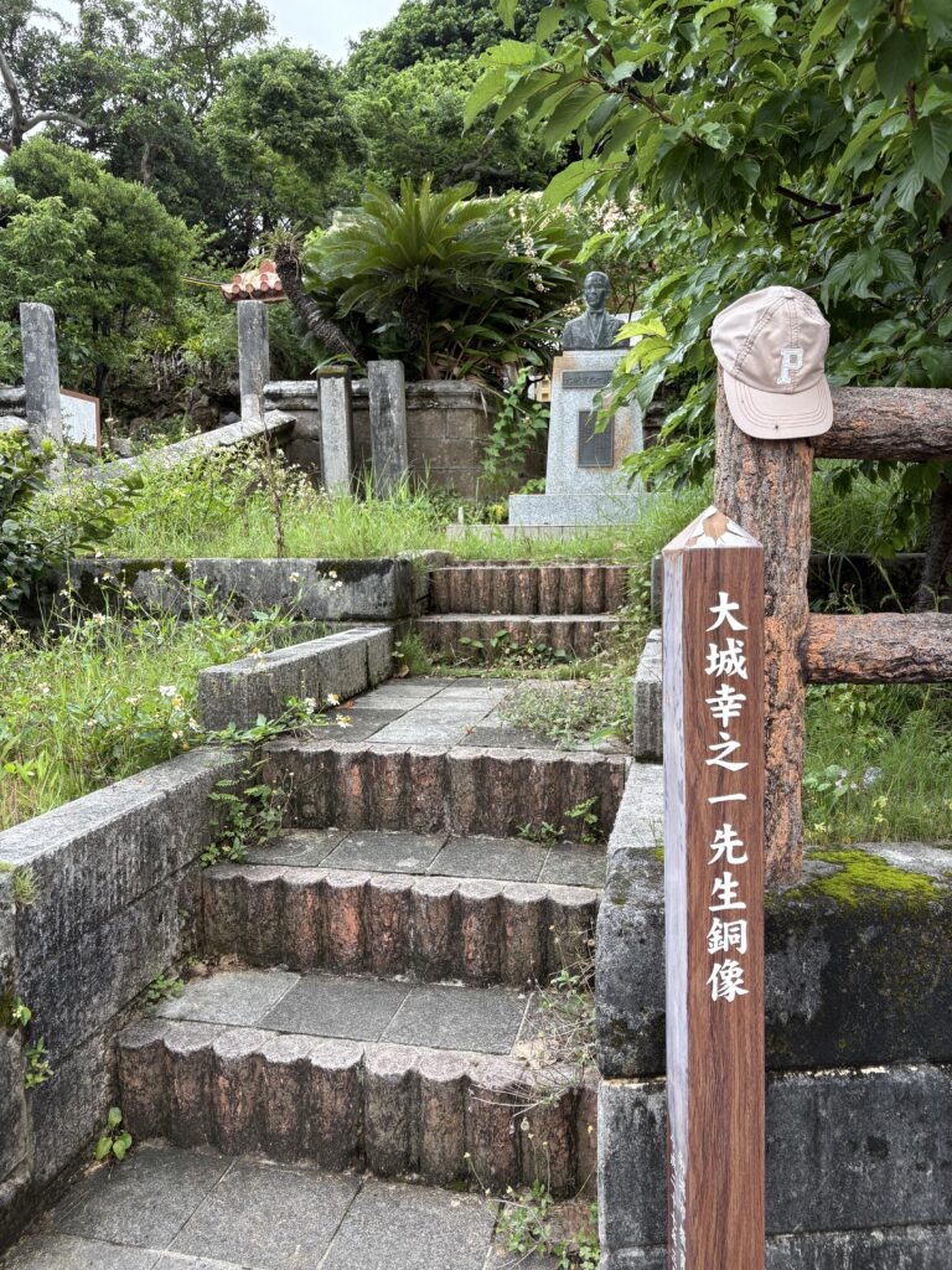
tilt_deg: -4.5
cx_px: 476
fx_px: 953
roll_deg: -0.2
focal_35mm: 26
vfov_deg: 67.3
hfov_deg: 53.1
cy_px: 635
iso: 50
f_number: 1.6
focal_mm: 5.96
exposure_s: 1/355
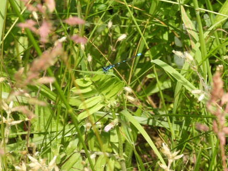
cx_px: 113
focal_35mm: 354
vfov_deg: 4.2
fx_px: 2330
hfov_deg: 5.6
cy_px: 67
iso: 100
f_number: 6.3
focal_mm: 42.8
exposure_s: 1/200
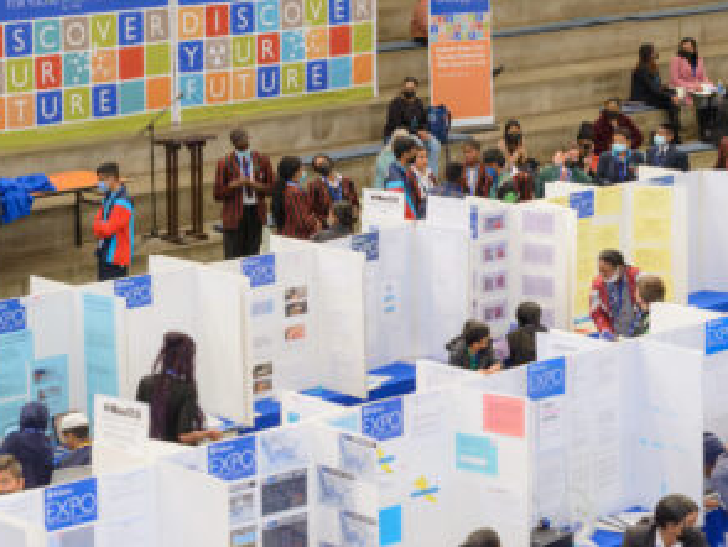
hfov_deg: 16.8
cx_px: 322
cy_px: 142
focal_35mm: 117
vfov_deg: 12.6
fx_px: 2463
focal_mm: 70
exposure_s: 1/60
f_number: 8
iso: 1600
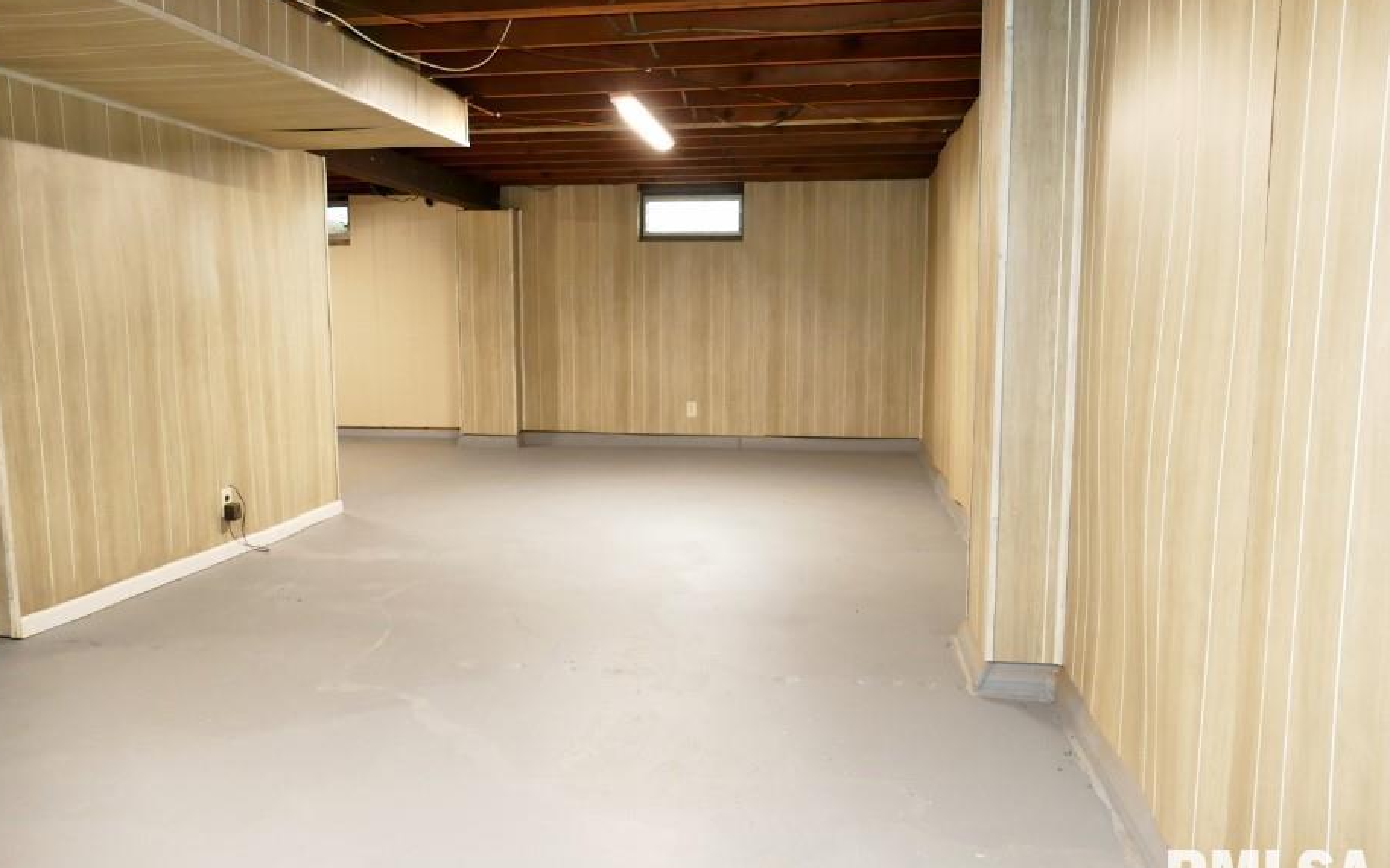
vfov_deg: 47.6
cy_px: 455
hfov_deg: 70.4
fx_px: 985
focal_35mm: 26
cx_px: 690
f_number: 2.8
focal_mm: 9.12
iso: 800
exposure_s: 1/40
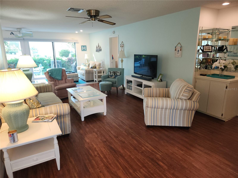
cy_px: 89
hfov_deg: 73.9
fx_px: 158
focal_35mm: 23
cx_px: 119
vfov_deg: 58.9
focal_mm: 5.4
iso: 125
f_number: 1.8
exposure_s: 1/60
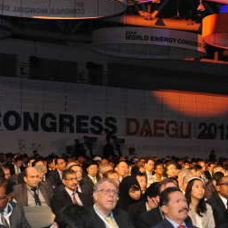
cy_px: 169
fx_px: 782
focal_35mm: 105
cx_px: 197
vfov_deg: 16.5
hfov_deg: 16.4
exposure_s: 1/100
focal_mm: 48
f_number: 5.6
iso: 6400
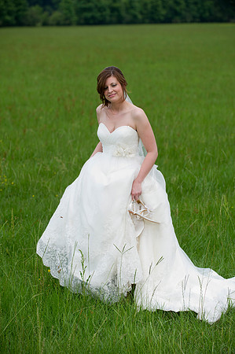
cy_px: 177
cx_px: 118
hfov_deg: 11.4
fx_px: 1178
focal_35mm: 120
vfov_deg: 17.1
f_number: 3.5
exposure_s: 1/1000
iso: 500
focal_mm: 120
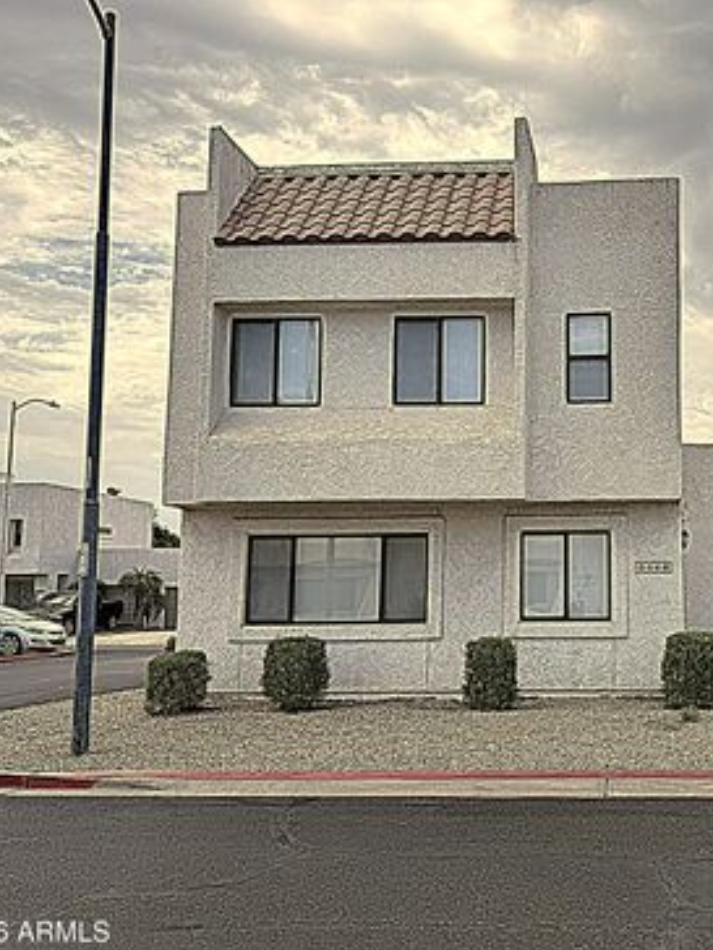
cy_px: 487
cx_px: 598
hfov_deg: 40.6
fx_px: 906
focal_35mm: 33
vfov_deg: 55.3
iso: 80
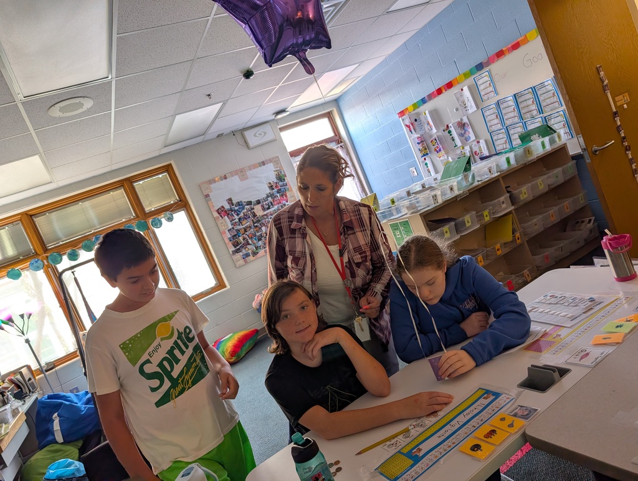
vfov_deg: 56.9
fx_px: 443
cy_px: 240
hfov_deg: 71.5
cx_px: 319
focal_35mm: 24
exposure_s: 1/62.3
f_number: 1.68
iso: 77
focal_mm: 6.9
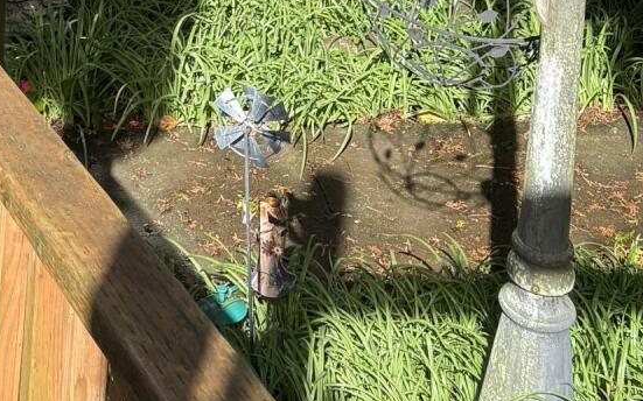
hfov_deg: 20.2
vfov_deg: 10.9
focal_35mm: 100
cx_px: 25
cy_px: -593
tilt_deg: -9.5
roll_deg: -2.4
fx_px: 1752
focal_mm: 5.96
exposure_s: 1/945
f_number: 1.6
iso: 50
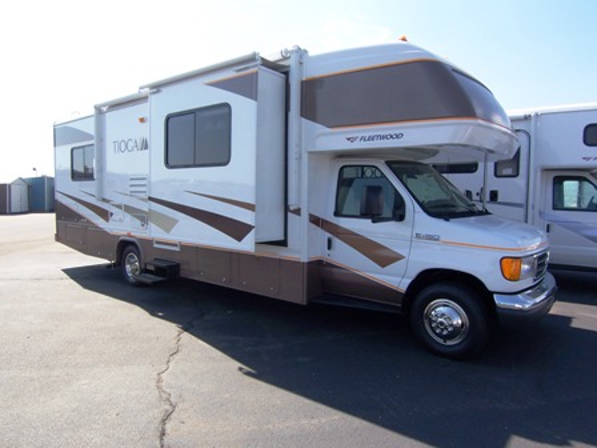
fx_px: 397
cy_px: 224
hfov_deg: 73.9
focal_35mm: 23
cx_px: 298
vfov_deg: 58.9
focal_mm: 3.8
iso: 64
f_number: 5.6
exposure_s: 1/160
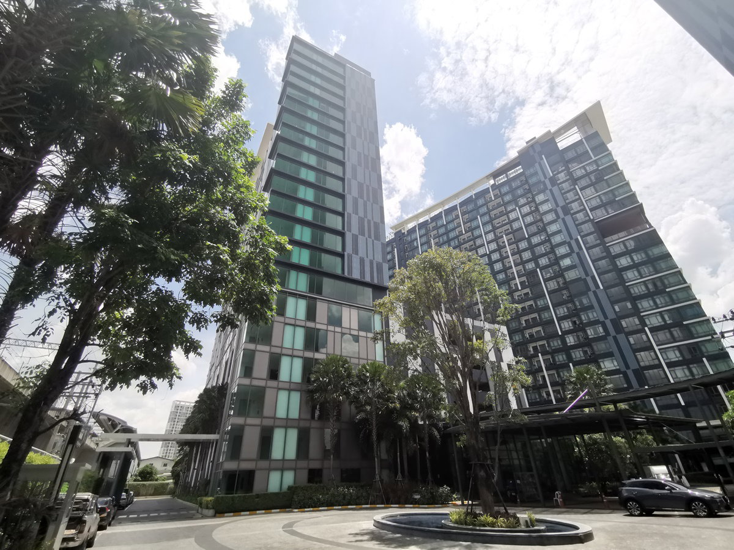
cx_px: 367
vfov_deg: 78.1
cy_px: 275
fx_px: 339
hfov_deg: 94.5
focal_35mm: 16
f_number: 2.2
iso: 50
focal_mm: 2.35
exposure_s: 1/1773
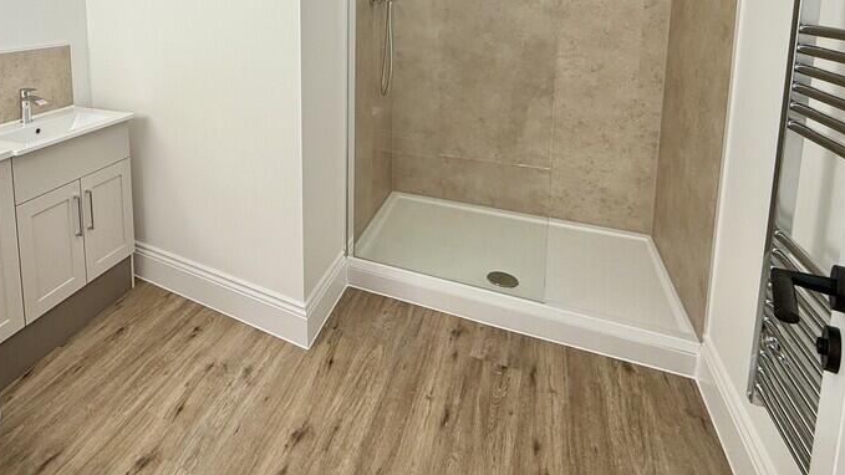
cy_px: 58
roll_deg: +1.1
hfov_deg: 74.7
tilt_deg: -6.7
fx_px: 515
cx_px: 243
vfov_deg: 45.4
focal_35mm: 23
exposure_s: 1/209
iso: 50
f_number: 2.2
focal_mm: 2.22
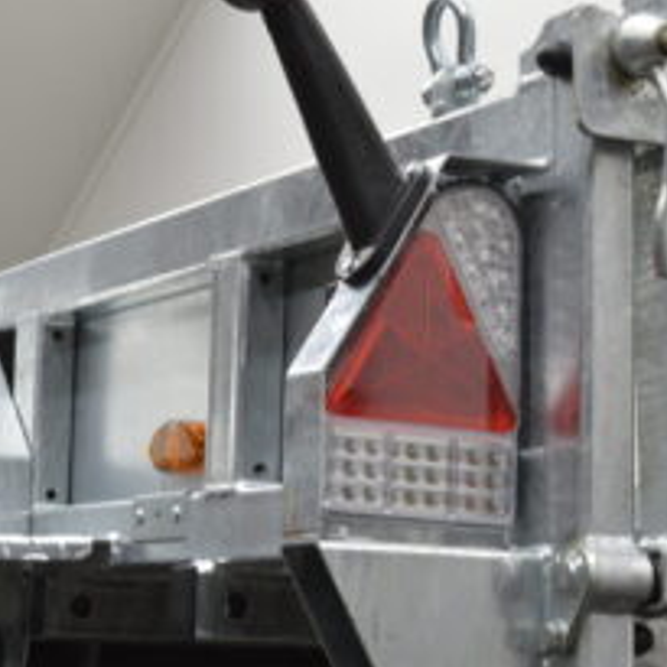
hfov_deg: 16.0
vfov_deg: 16.1
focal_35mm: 108
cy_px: 356
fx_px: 2360
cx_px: 192
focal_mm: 29
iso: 100
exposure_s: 1/1.6
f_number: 11
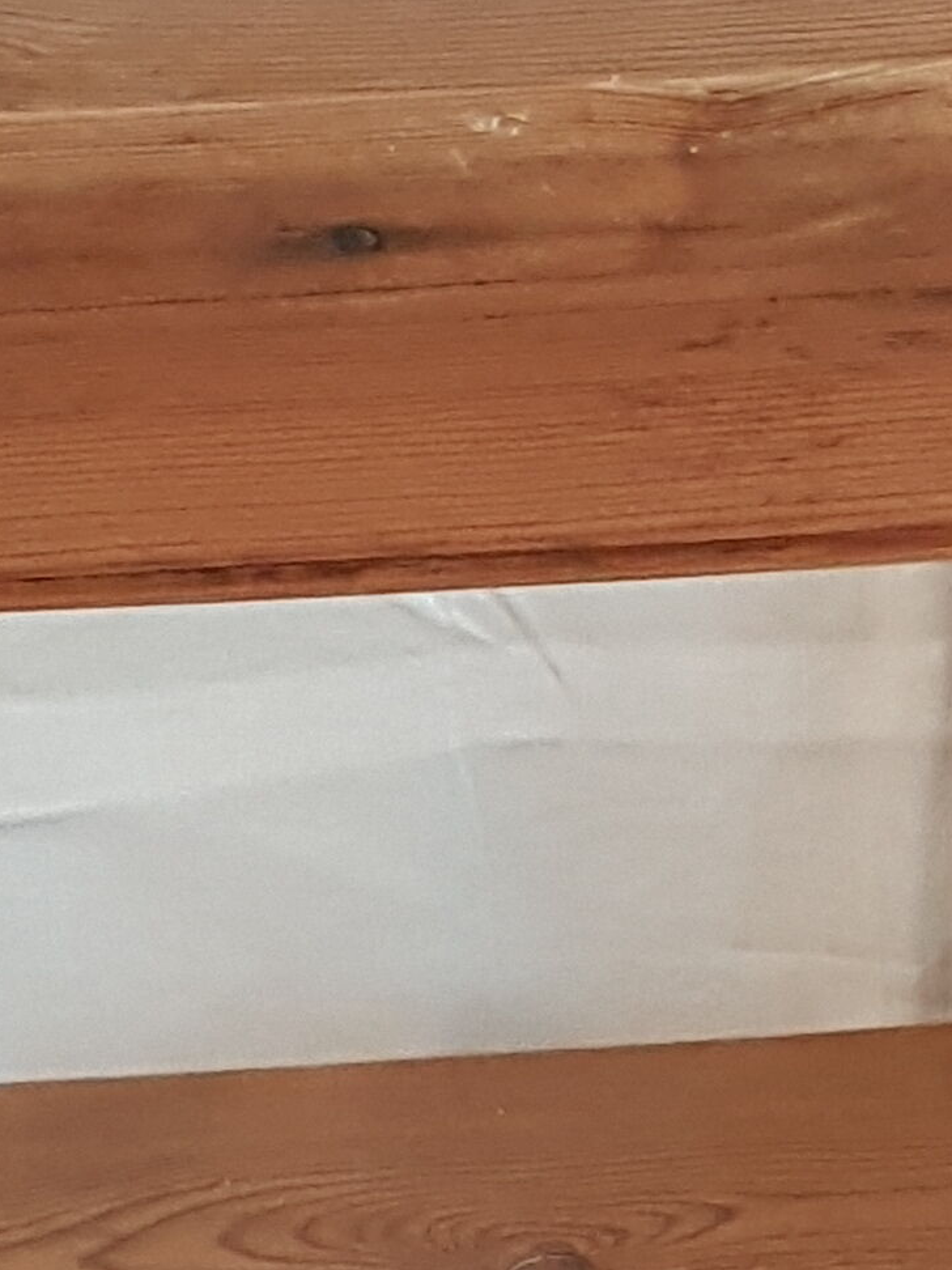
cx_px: 714
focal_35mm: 108
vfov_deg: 17.1
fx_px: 3961
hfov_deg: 13.7
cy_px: 1670
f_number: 1.7
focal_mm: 4.2
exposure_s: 1/17
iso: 250
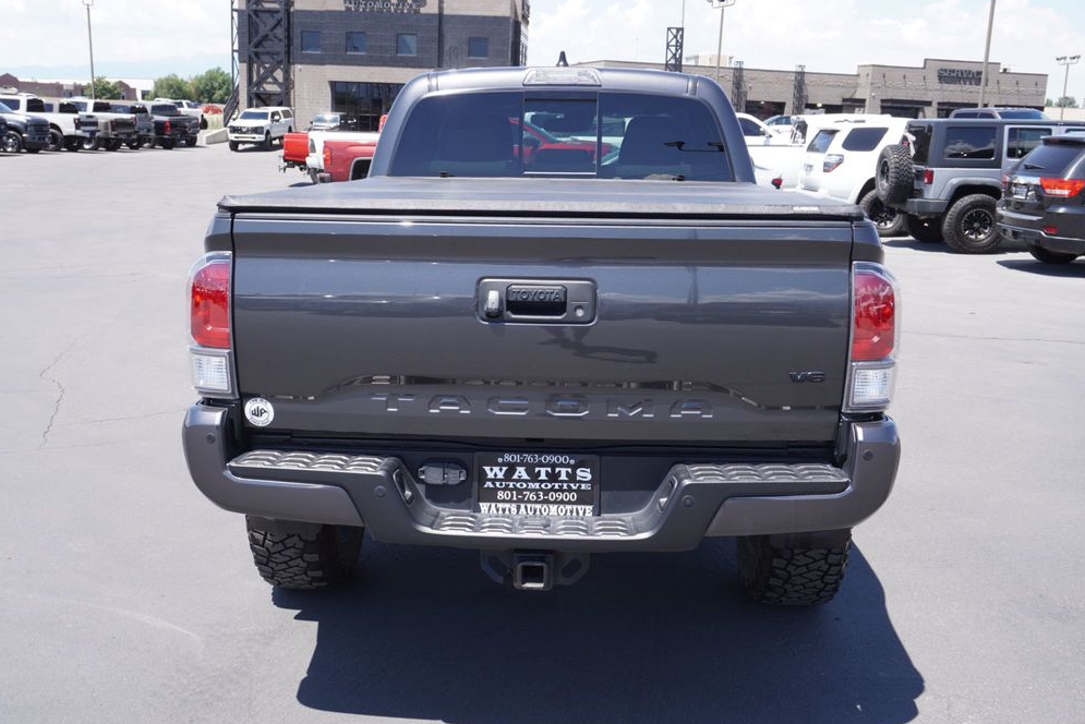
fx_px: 1071
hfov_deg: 53.7
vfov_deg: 37.4
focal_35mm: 36
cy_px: 358
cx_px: 528
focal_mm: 23
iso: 100
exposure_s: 1/160
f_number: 6.3
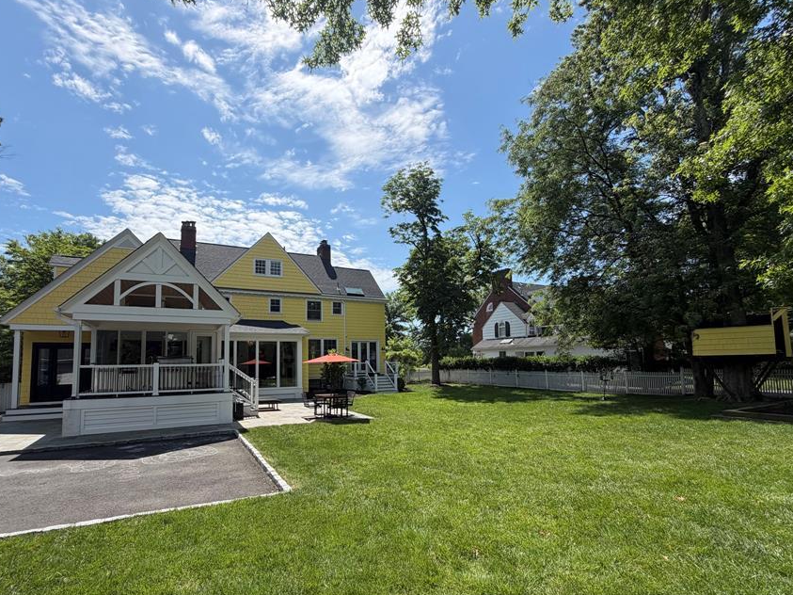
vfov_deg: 74.4
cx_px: 362
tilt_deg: +3.9
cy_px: 334
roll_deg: +1.0
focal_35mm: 17
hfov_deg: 90.8
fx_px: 389
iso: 20
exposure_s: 1/985
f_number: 2.2
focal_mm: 2.22
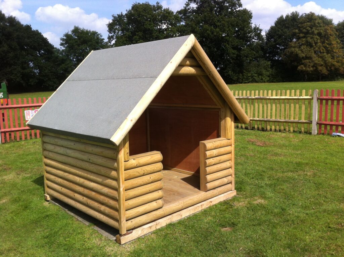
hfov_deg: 52.7
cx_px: 172
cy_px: 128
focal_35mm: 35
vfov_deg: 40.6
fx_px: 347
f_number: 2.8
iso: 80
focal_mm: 3.85
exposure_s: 1/1207
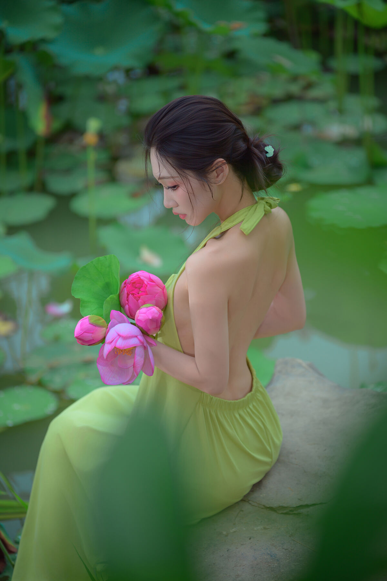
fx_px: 1919
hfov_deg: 11.5
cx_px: 194
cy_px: 290
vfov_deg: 17.2
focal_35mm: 119
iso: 64
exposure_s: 1/1250
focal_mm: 119
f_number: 2.8
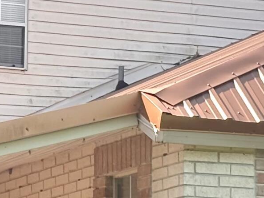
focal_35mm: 263
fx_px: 2006
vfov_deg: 5.7
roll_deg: -0.2
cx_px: -70
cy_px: 122
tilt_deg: +9.6
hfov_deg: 7.5
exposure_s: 1/2571
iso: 32
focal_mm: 5.96
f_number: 1.6
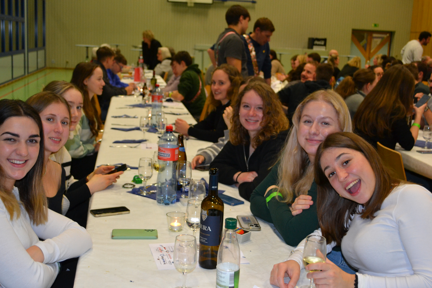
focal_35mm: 45
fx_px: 540
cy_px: 144
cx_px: 216
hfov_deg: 43.6
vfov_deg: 29.9
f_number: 4.5
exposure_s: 1/60
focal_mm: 30
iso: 1250
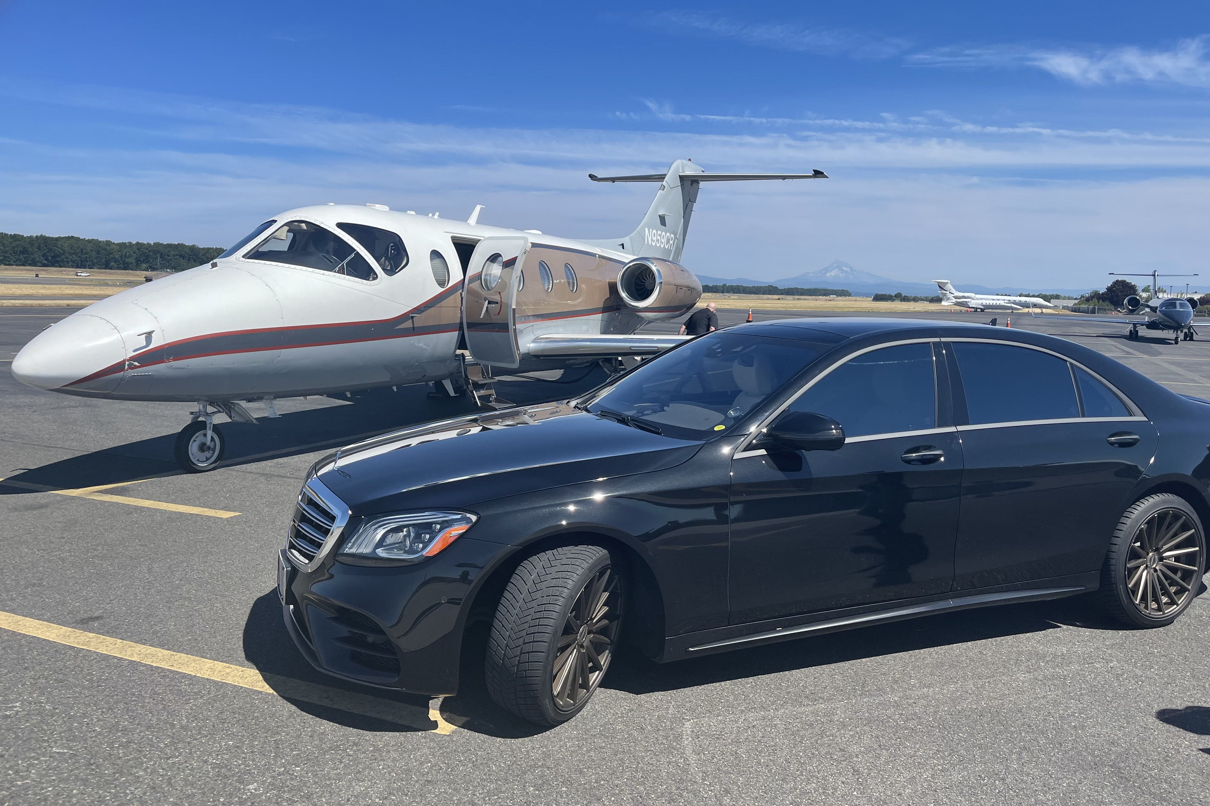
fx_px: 941
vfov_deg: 46.4
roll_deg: -1.0
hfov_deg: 65.5
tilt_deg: -6.5
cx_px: 616
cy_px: 383
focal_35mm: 28
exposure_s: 1/3663
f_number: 1.6
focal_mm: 5.1
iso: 32
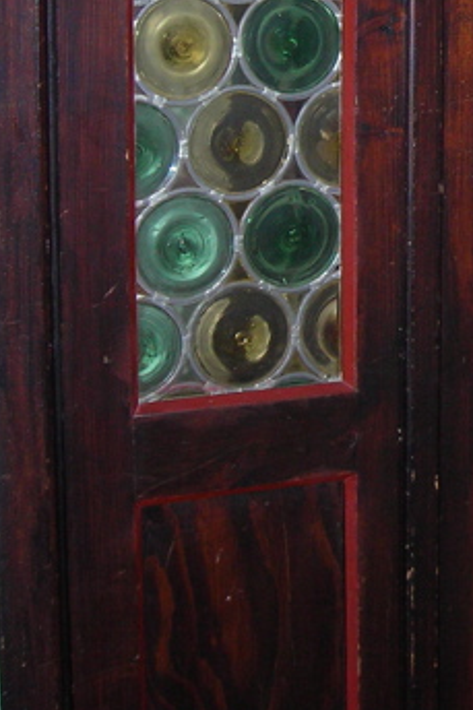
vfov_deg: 20.5
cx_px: 637
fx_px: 1933
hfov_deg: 13.4
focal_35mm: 98
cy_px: 97
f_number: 3.2
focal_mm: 6.3
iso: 106
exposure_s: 1/60.1
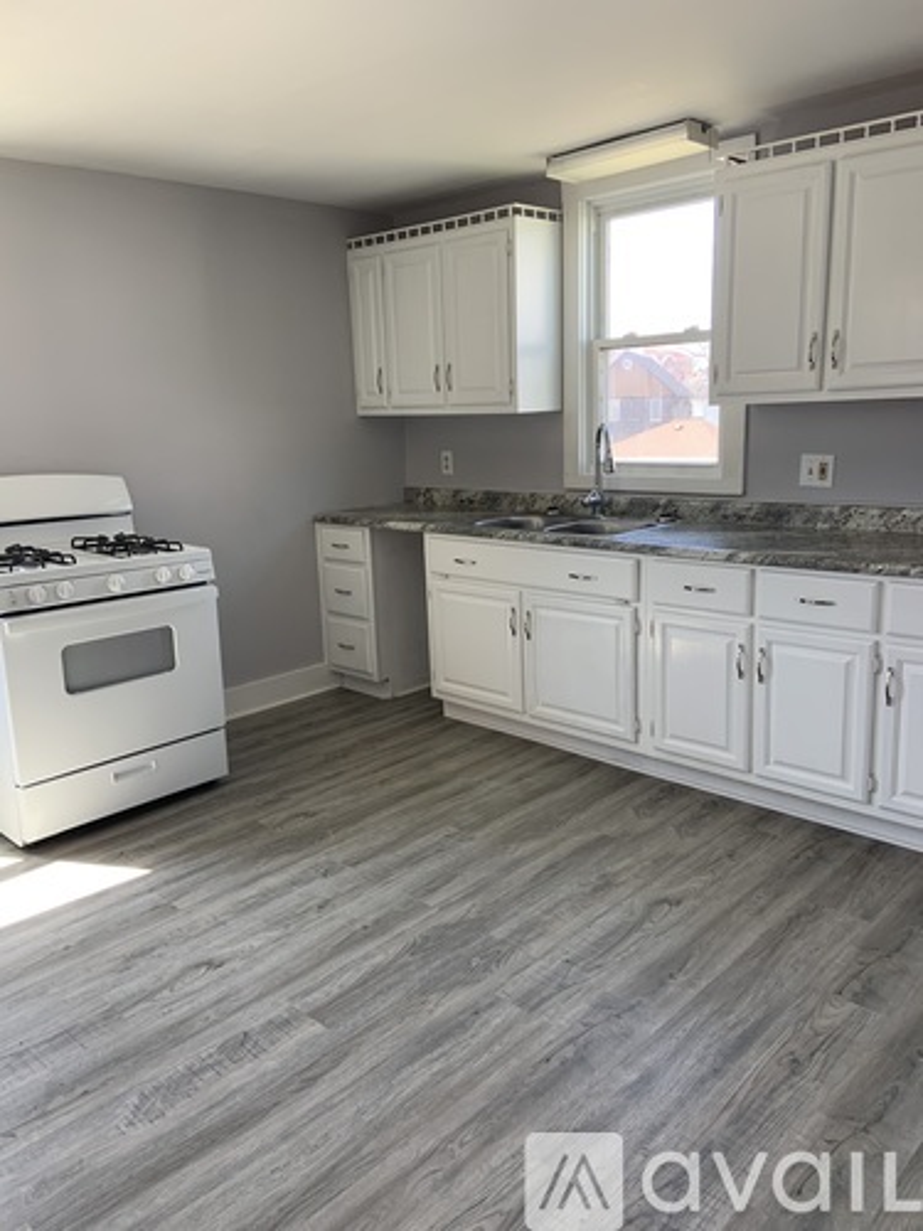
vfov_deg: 67.3
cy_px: 616
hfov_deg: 53.1
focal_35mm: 26
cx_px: 462
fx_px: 924
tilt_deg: -12.2
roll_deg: +1.3
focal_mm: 4.25
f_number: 1.8
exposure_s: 1/121
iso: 80
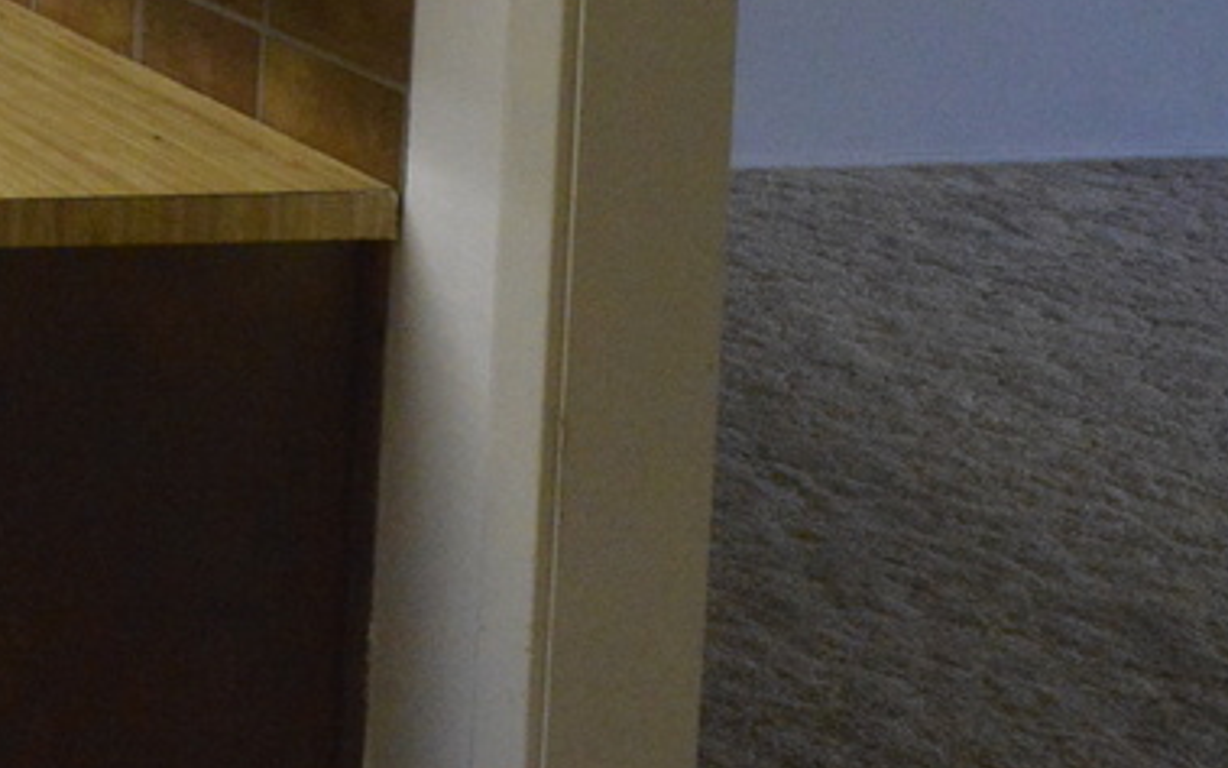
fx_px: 2042
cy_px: -551
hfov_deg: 19.2
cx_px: -1231
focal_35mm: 61
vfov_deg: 17.8
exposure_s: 1/125
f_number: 11
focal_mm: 14
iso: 6400
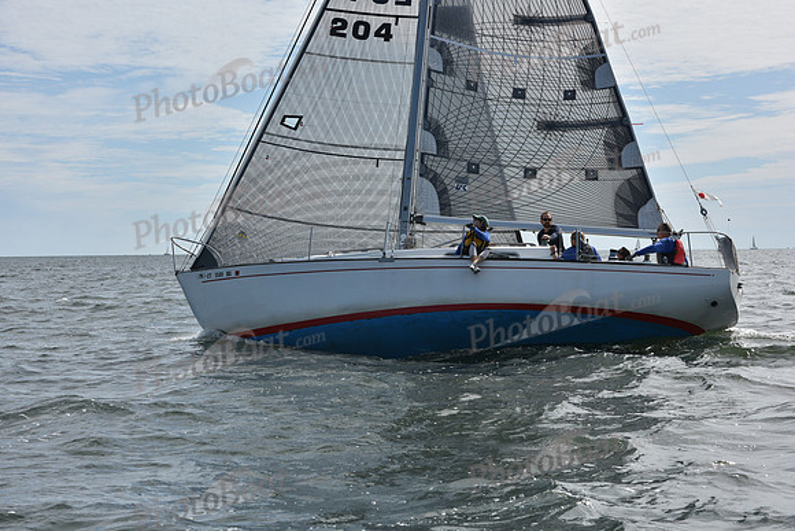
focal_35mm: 70
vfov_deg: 19.5
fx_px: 1546
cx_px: 398
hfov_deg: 28.8
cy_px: 266
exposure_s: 1/1000
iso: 320
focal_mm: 70
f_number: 11
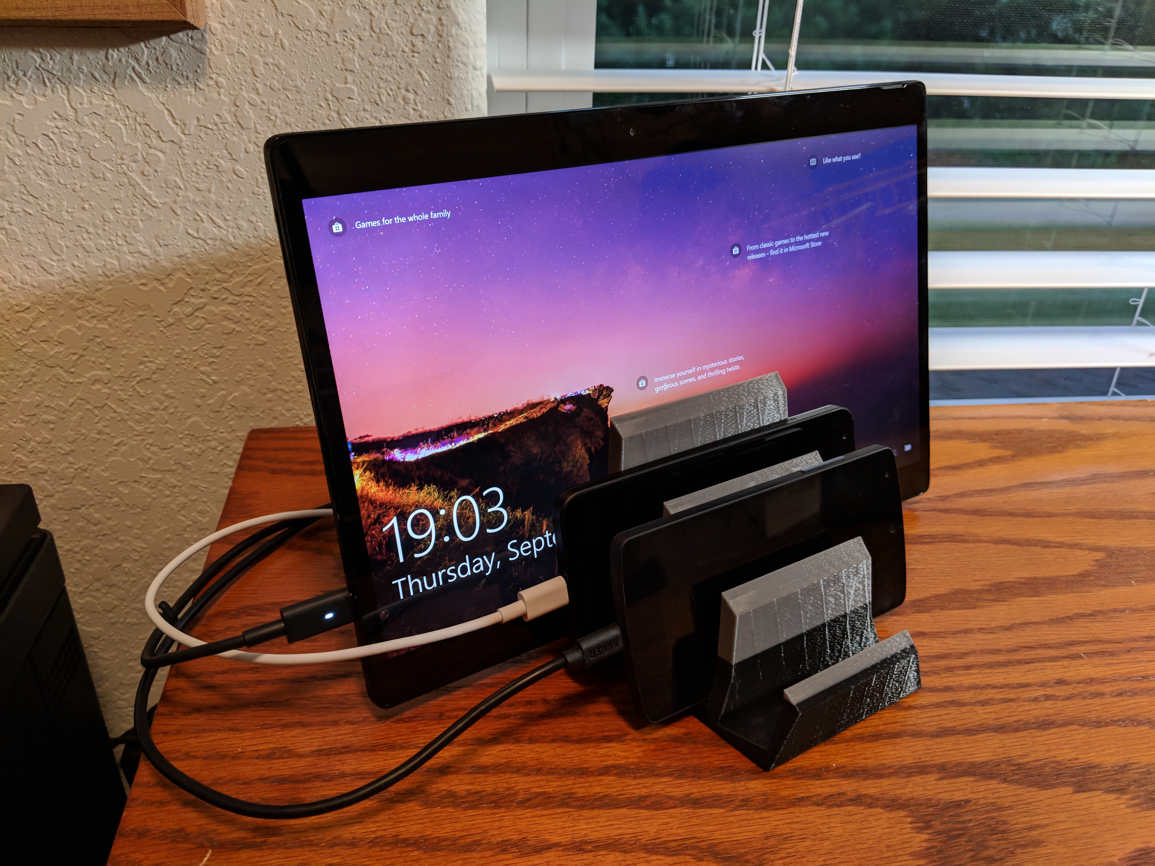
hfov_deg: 65.3
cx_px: 578
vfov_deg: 51.4
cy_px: 433
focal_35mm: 27
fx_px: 901
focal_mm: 4.44
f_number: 1.8
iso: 212
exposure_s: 1/60
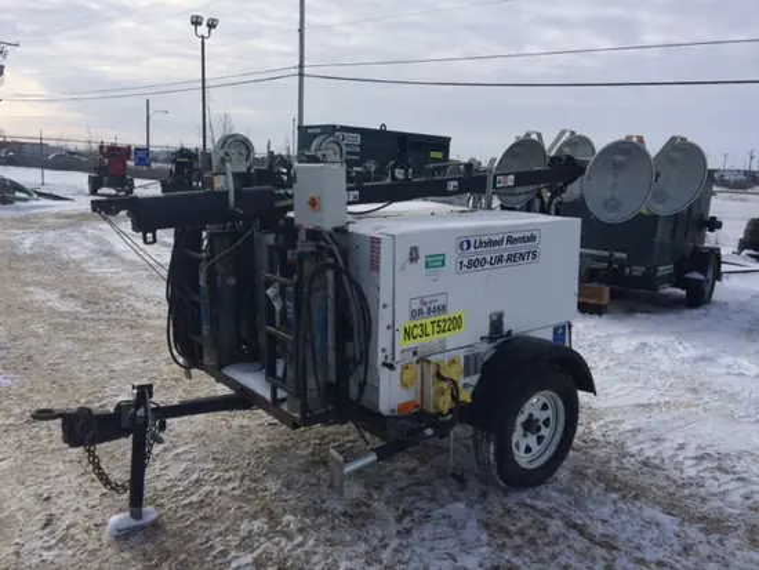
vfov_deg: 48.3
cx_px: 380
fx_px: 636
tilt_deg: -10.4
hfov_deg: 61.6
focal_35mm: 29
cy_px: 285
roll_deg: +1.1
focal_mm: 4.15
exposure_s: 1/2564
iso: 32
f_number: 2.2
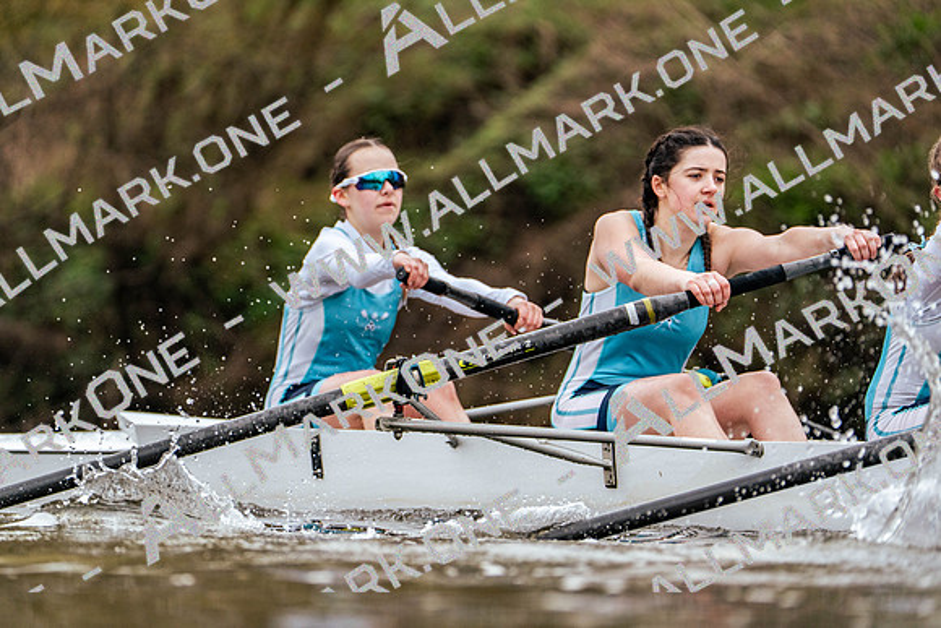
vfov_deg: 3.2
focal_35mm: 426
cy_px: 314
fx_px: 11137
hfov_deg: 4.8
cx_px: 470
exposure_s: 1/2000
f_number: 6.3
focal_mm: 426
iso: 1600
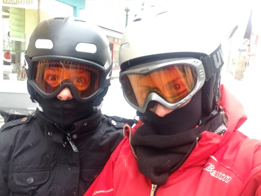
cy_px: 98
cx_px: 130
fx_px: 264
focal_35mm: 35
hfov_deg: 52.6
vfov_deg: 40.7
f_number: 2.4
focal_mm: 2.18
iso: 32
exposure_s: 1/60
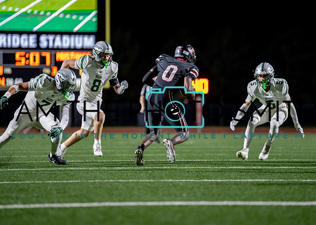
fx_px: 1880
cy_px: 113
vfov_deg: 6.9
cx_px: 152
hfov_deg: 9.6
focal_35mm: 210
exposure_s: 1/1000
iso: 4000
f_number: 2.8
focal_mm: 194
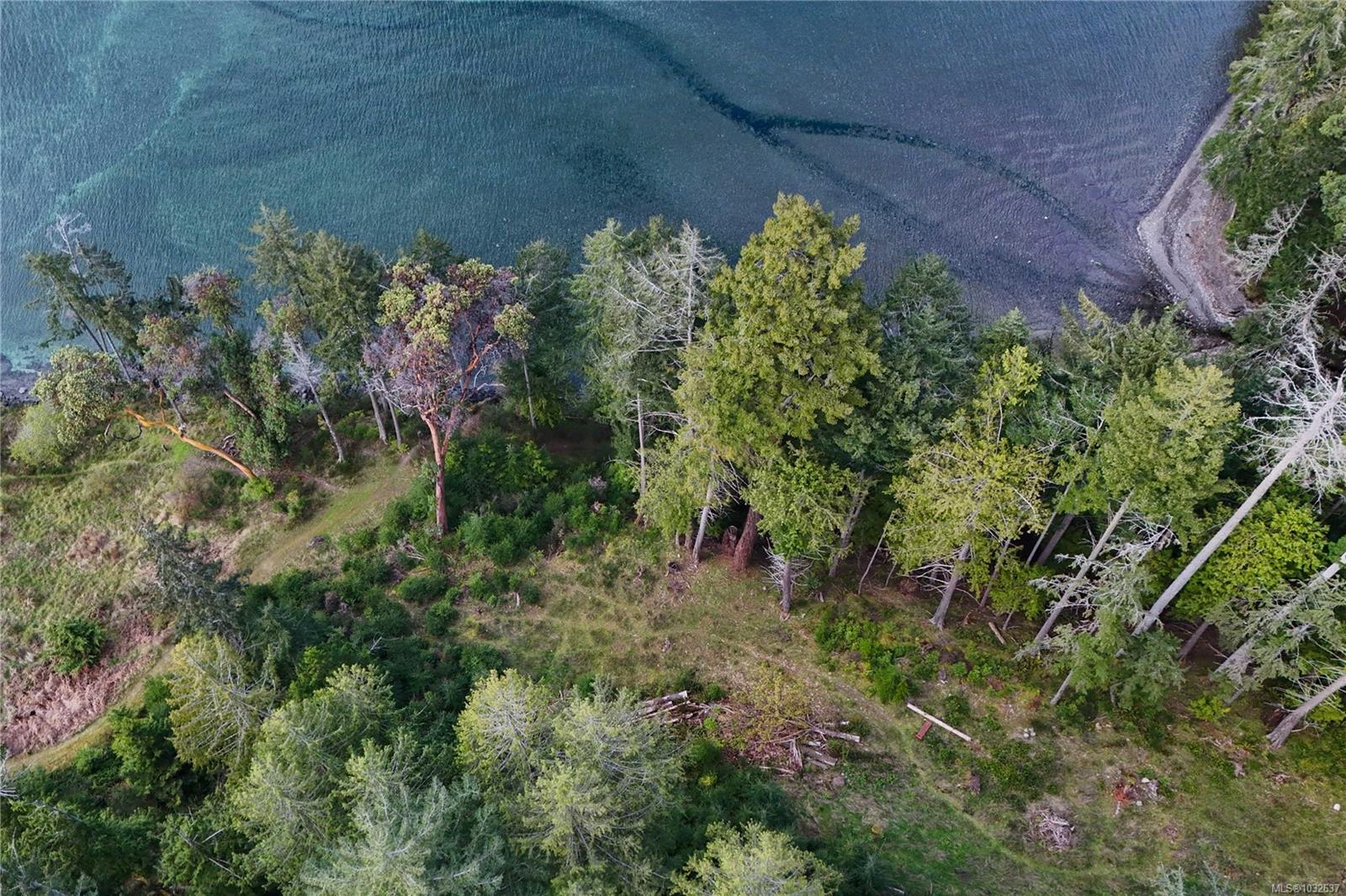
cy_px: 448
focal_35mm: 30
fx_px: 1121
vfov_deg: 43.6
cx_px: 673
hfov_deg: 61.9
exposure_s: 1/3200
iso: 100
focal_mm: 20
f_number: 1.8
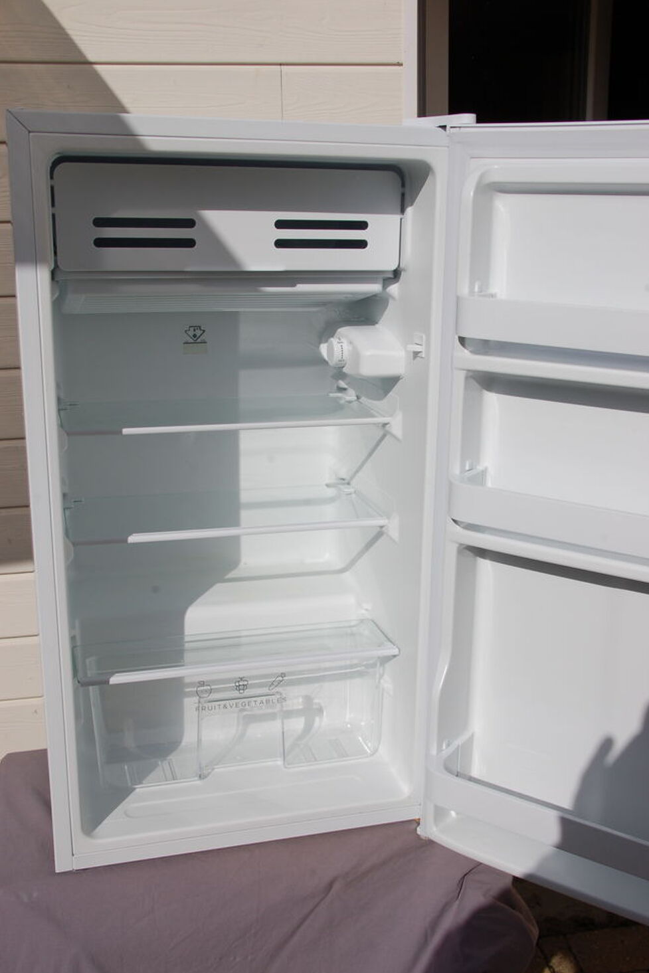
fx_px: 1081
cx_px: 331
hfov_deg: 33.4
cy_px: 489
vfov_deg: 48.5
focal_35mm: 40
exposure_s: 1/640
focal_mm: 26
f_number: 13
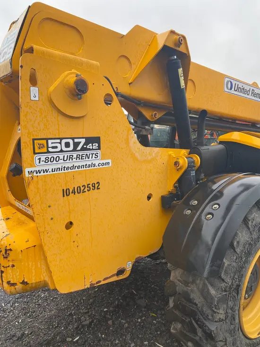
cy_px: 174
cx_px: 130
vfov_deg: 67.3
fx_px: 260
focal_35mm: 26
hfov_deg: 53.1
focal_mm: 4.25
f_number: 1.8
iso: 32
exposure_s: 1/262
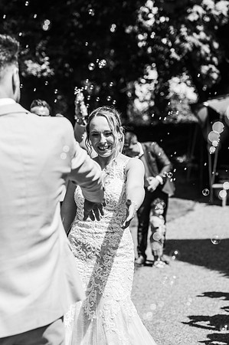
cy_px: 172
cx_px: 114
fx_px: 813
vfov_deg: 23.9
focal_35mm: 85
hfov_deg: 16.0
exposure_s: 1/1250
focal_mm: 85
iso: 100
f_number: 4
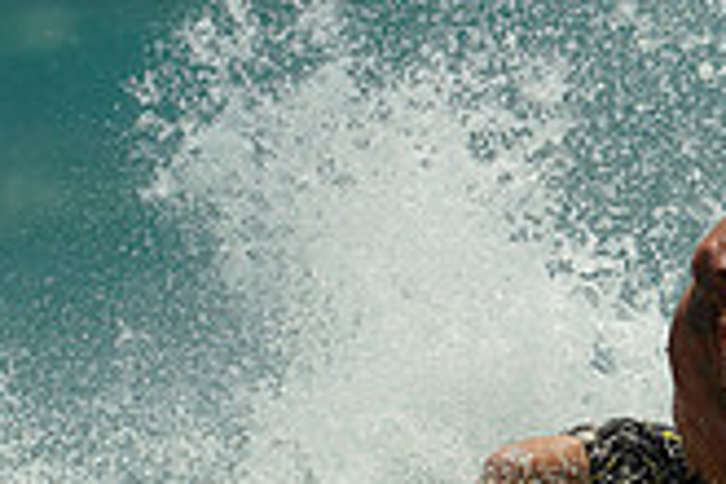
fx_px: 28433
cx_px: 660
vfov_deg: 1.0
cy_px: 601
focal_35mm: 1410
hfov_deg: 1.5
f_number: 2.8
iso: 100
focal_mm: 400
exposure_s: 1/1600
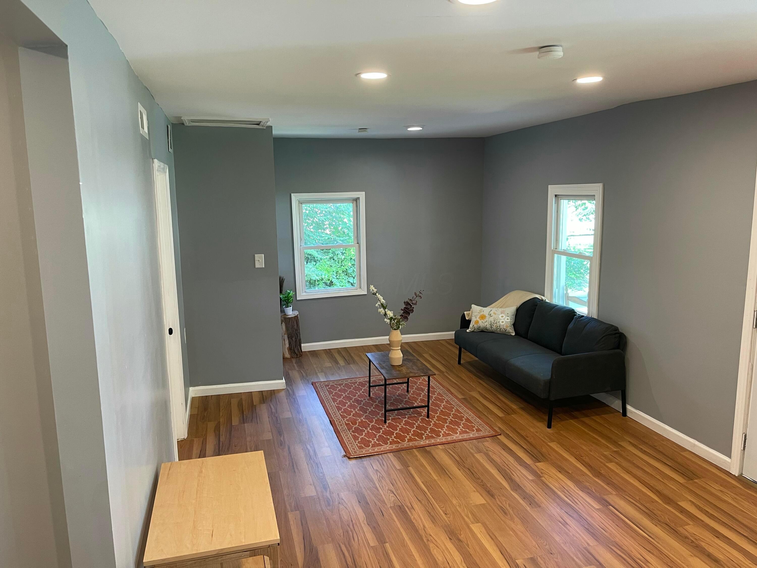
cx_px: 378
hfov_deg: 69.4
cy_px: 284
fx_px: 547
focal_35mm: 25
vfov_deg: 54.9
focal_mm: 5.1
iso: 125
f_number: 1.6
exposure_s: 1/60
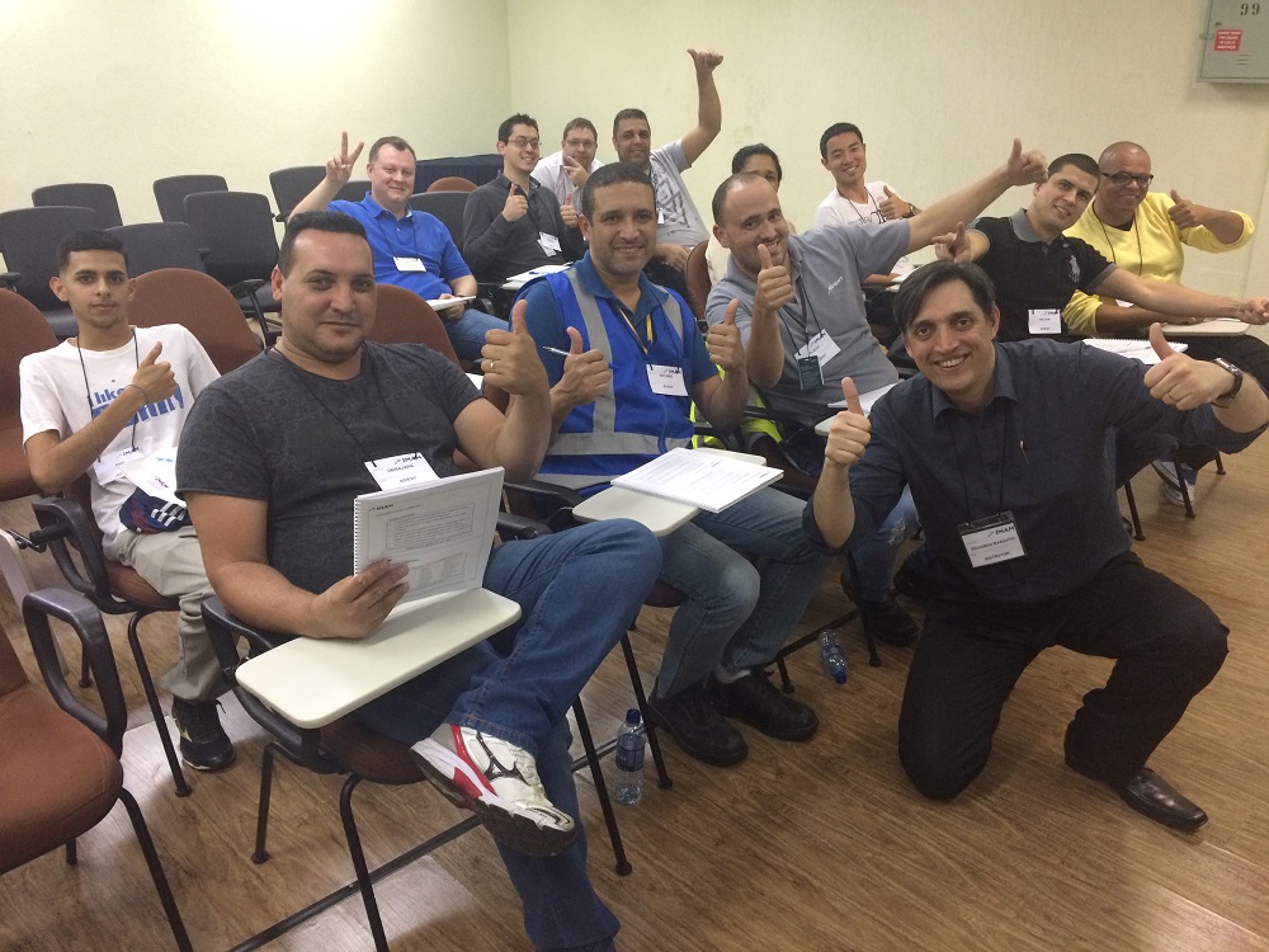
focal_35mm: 29
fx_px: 1063
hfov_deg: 61.7
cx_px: 634
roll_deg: +1.1
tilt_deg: -21.4
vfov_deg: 48.2
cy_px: 476
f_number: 2.2
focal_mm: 4.15
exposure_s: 1/30
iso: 200
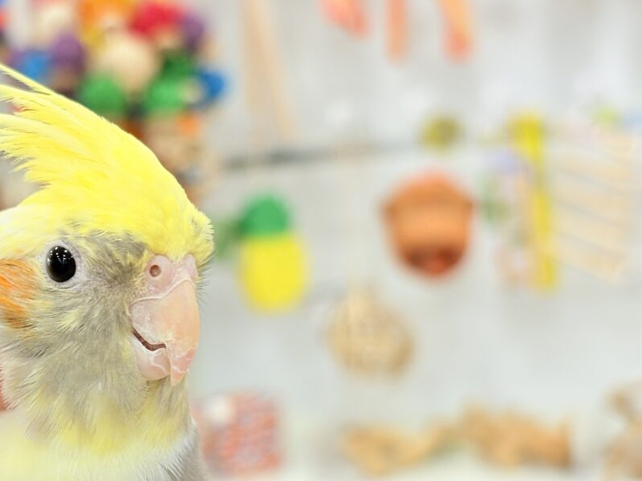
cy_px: 334
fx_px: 1447
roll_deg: +6.6
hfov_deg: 24.8
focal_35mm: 78
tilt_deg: -5.4
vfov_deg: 18.8
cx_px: 174
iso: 50
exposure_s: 1/50
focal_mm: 5.96
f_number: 1.6
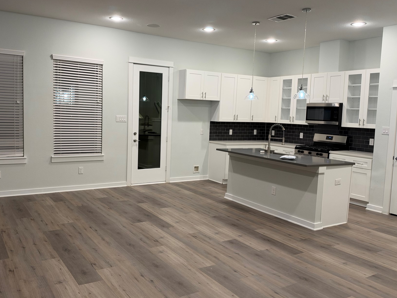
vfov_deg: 46.8
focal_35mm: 30
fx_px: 344
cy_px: 140
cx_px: 172
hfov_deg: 59.7
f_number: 1.48
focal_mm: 6.93
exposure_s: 1/120
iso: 200
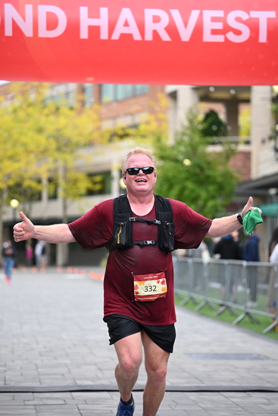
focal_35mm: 102
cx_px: 139
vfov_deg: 20.0
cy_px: 208
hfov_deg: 13.4
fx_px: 1181
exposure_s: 1/2000
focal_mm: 102
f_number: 2.8
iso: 640
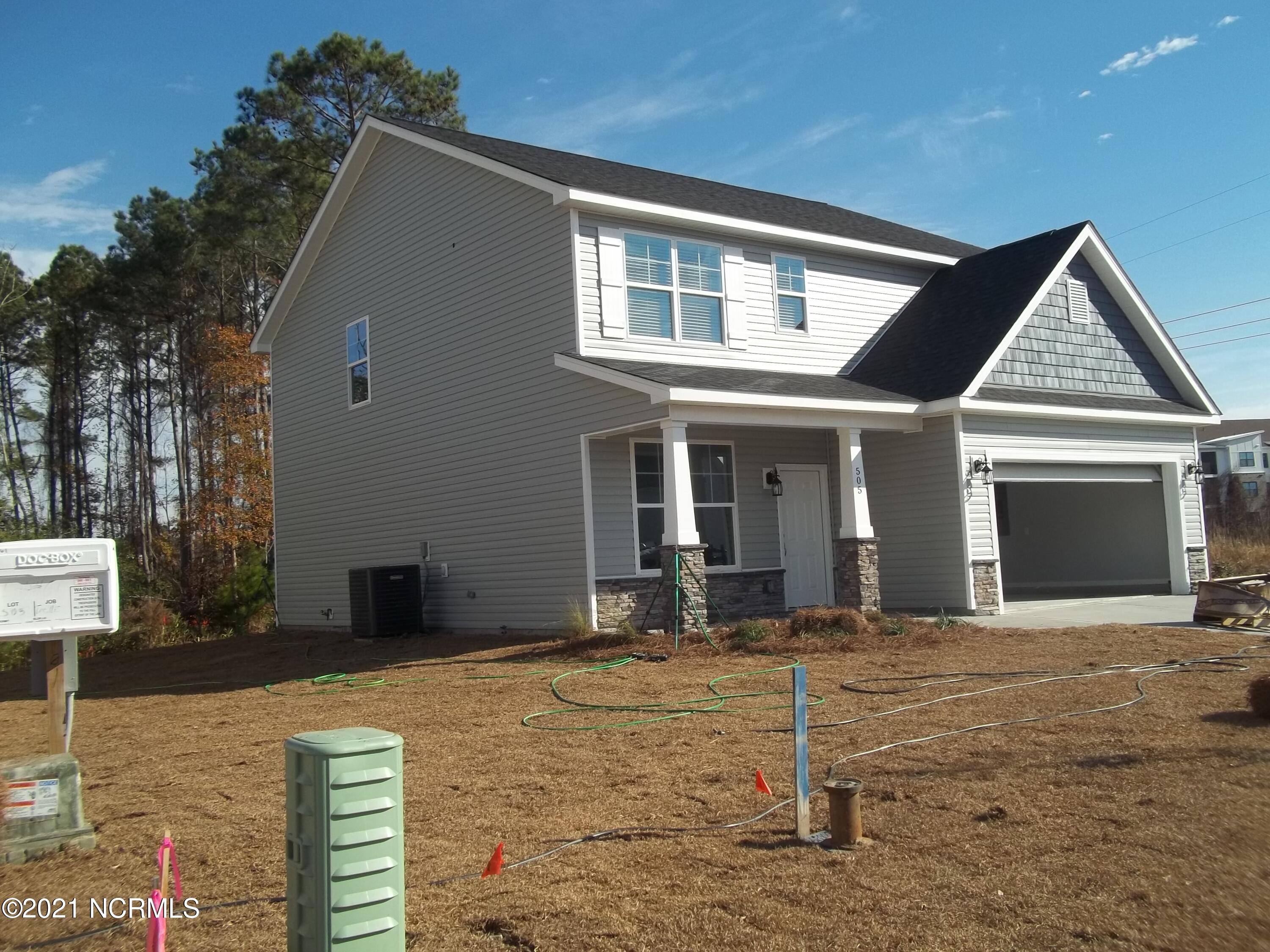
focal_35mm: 32
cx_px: 635
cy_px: 476
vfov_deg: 44.2
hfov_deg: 56.8
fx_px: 1174
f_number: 8.8
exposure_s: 1/160
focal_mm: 5.7
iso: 64
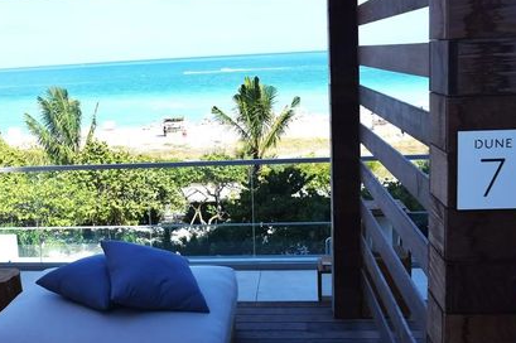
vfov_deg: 28.6
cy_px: 151
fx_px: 673
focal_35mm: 47
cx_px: 170
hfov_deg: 41.4
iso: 200
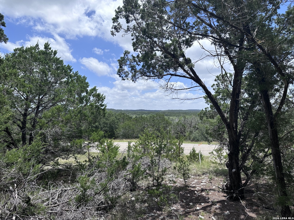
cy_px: 110
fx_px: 204
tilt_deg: +2.4
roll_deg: -0.7
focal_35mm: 24
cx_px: 147
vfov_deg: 56.8
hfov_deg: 71.6
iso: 80
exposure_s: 1/5000
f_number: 1.78
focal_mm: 6.86
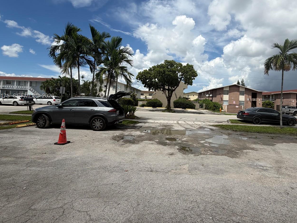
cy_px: 96
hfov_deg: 87.1
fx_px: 154
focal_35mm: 18
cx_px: 171
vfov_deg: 71.3
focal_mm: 2.22
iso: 20
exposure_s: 1/1572
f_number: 2.2
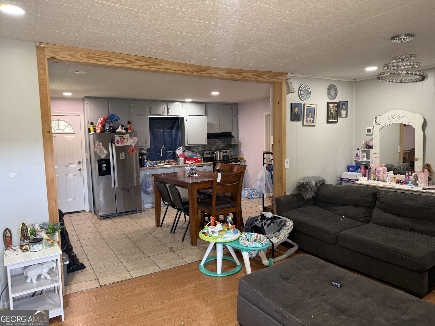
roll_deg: +1.3
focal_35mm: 24
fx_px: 302
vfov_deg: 56.8
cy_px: 163
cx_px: 218
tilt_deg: -4.8
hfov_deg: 71.6
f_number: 1.78
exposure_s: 1/60
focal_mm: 6.76
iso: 160
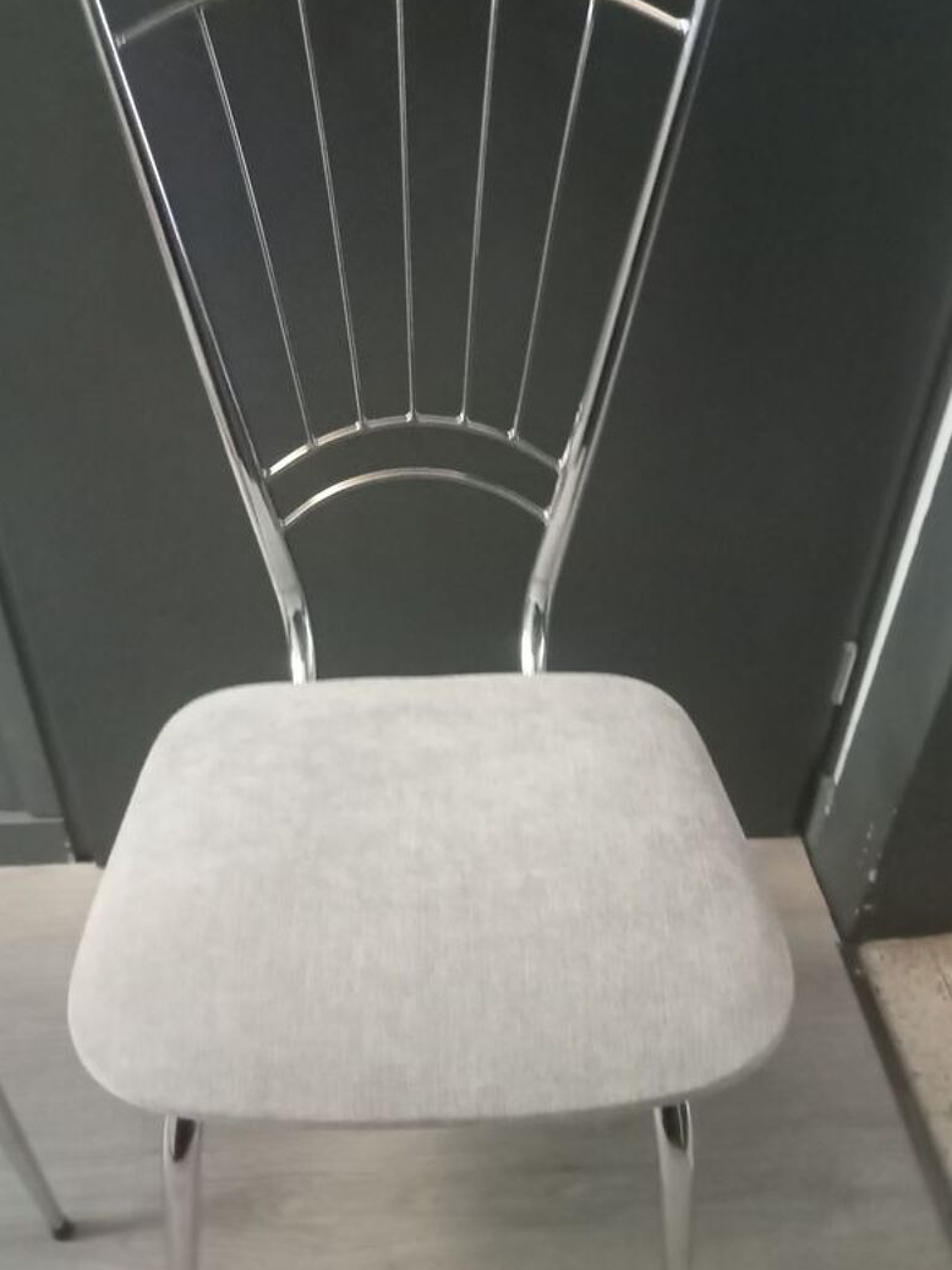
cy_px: 625
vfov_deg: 51.3
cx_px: 441
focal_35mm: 36
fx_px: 1320
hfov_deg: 39.6
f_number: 2.2
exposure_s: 1/25
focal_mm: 3.46
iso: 2921
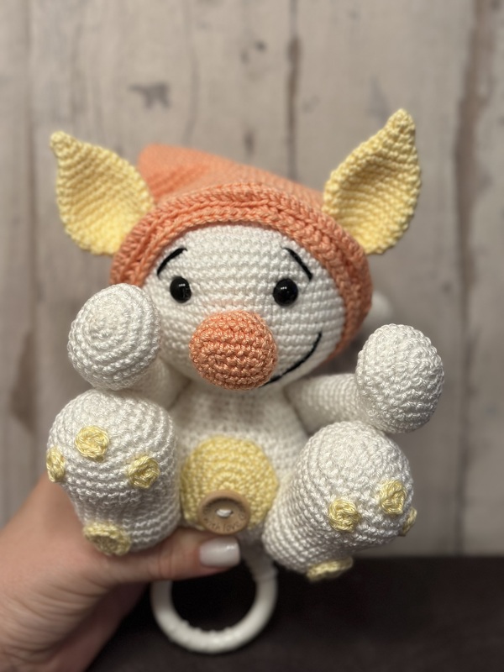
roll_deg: -1.1
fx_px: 932
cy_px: 336
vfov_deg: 39.7
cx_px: 252
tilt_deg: -6.5
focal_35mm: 48
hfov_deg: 30.3
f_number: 1.78
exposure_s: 1/50
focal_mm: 6.86
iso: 200
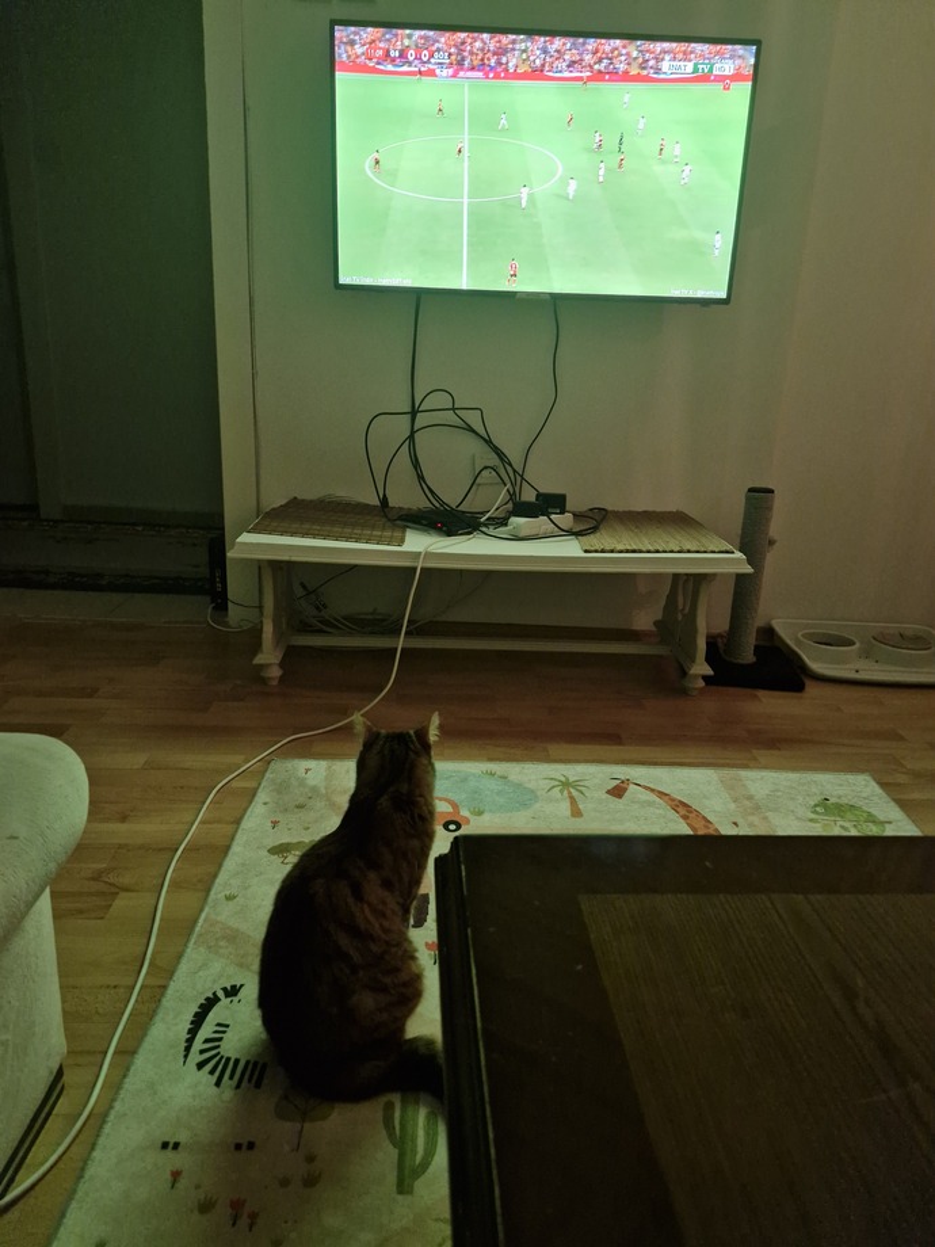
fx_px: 828
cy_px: 624
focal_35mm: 23
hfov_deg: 58.9
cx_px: 468
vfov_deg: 73.9
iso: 640
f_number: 1.8
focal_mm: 5.54
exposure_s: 1/25
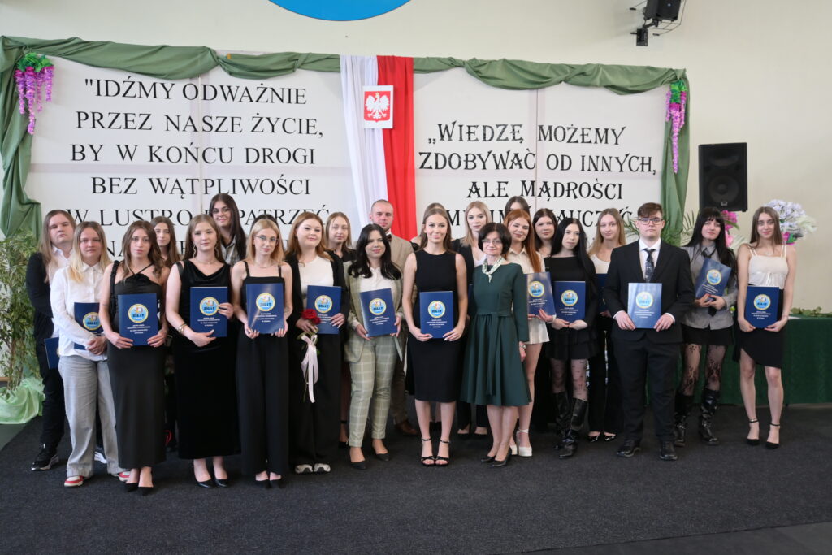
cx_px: 416
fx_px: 780
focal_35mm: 34
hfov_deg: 56.1
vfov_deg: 39.2
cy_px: 278
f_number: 4
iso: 640
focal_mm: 22.5
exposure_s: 1/60
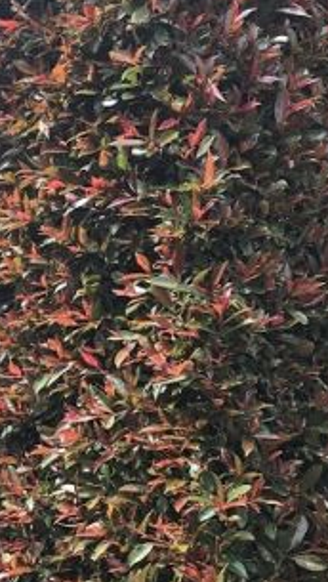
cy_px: 375
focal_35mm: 69
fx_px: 1065
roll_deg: +0.5
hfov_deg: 16.8
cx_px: -57
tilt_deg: +10.2
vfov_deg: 30.4
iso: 25
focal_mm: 4.15
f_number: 2.2
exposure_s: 1/411
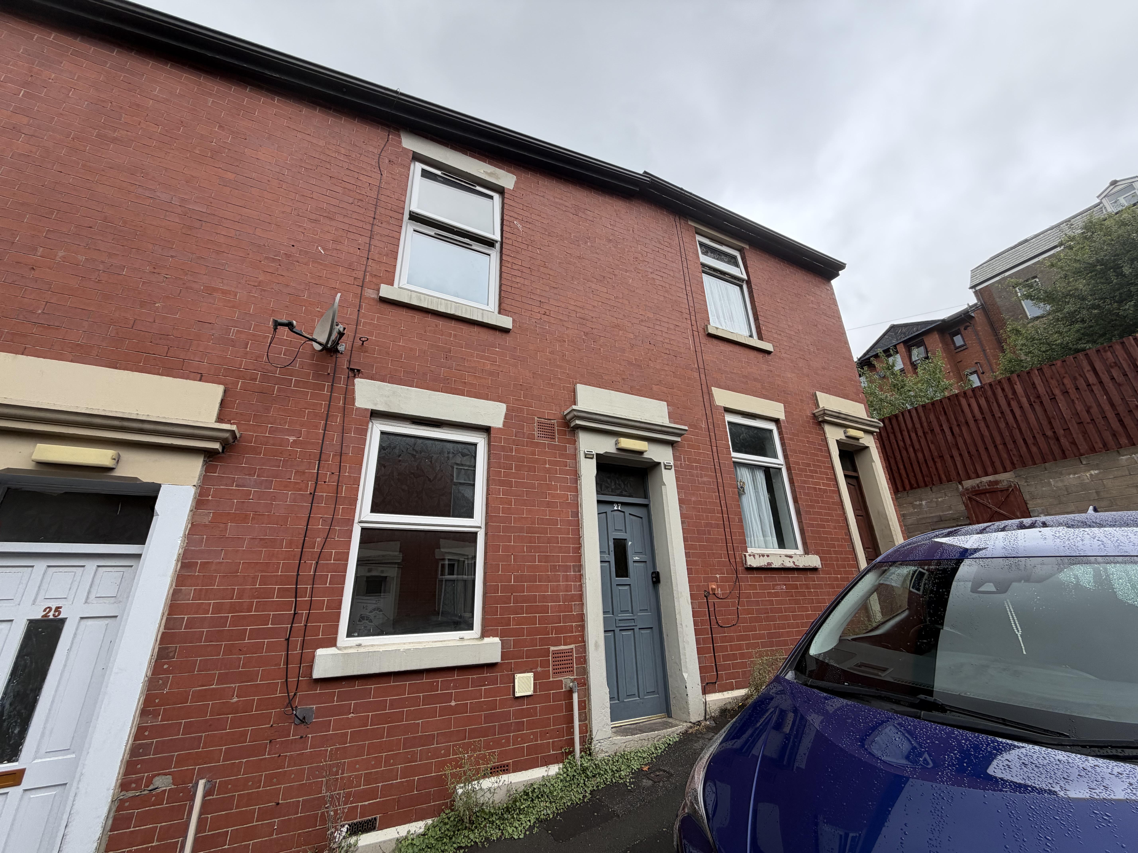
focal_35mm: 14
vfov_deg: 85.7
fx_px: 460
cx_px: 569
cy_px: 426
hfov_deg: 102.1
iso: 50
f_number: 2.2
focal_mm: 2.22
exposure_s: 1/502
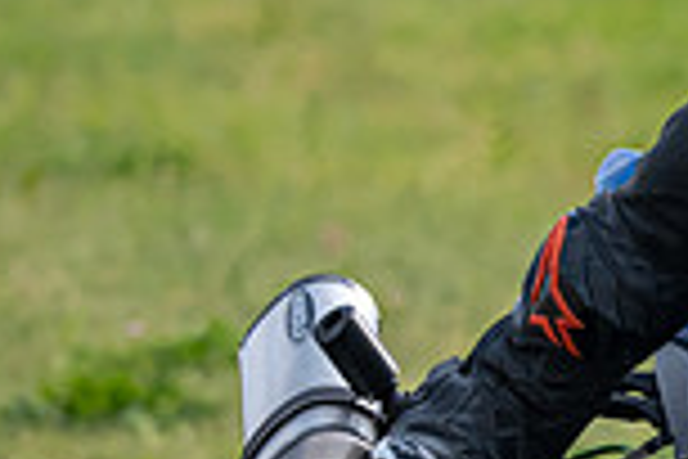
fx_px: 39328
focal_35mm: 2058
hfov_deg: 1.0
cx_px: 1042
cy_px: 360
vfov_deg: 0.7
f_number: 6
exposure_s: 1/1250
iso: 450
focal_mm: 470
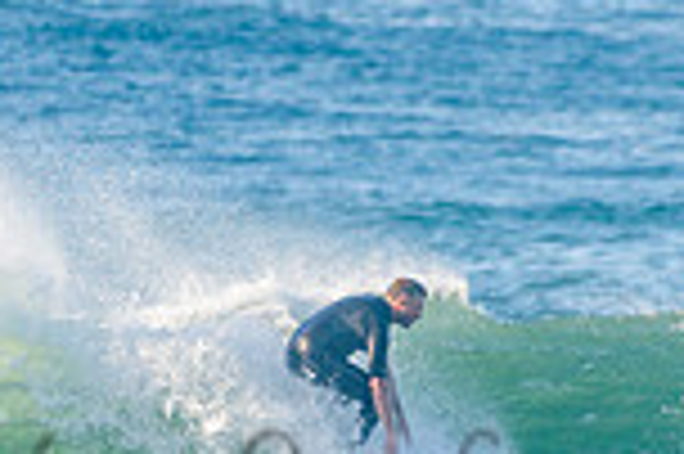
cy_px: 461
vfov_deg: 0.7
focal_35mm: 1912
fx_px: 36288
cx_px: 432
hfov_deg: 1.1
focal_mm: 500
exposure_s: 1/1600
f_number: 5.6
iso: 360
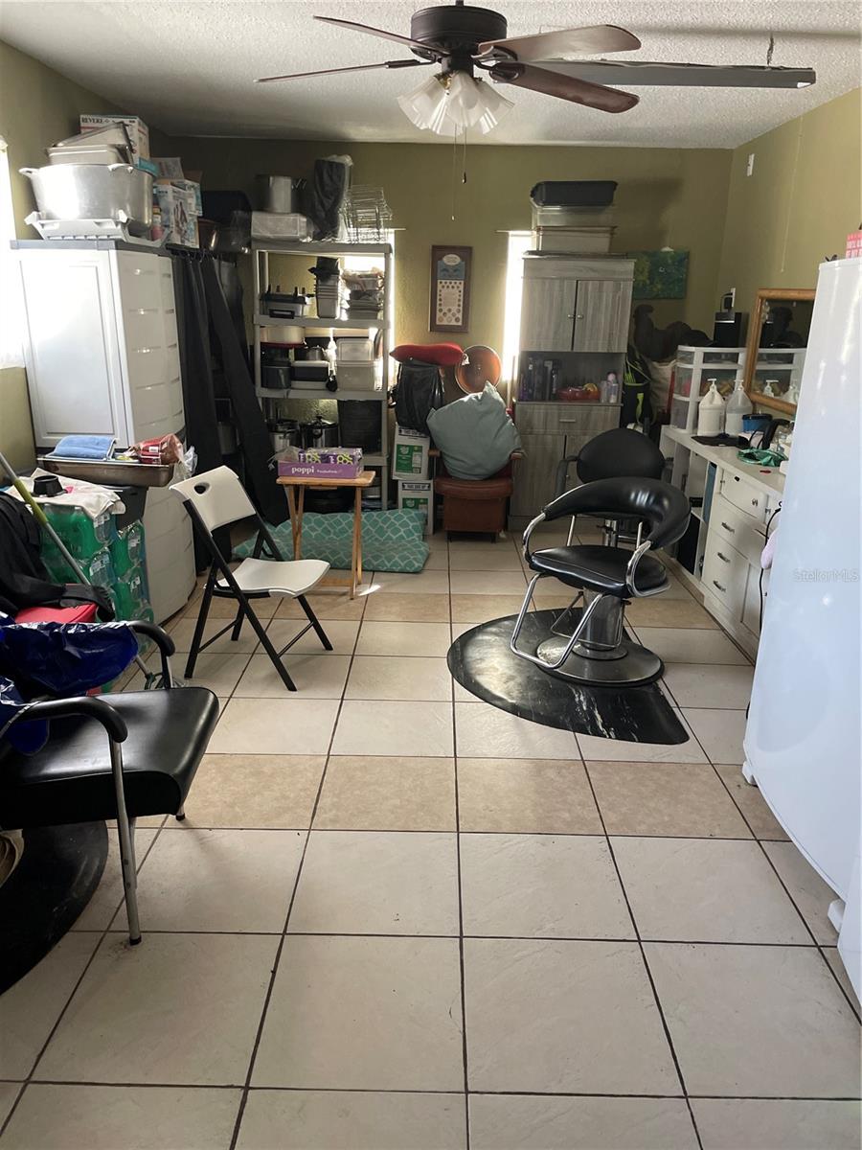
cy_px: 575
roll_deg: -0.4
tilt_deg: -17.9
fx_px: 863
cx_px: 431
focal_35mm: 26
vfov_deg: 67.3
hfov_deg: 53.1
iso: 320
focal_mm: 4.2
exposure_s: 1/40
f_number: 1.6
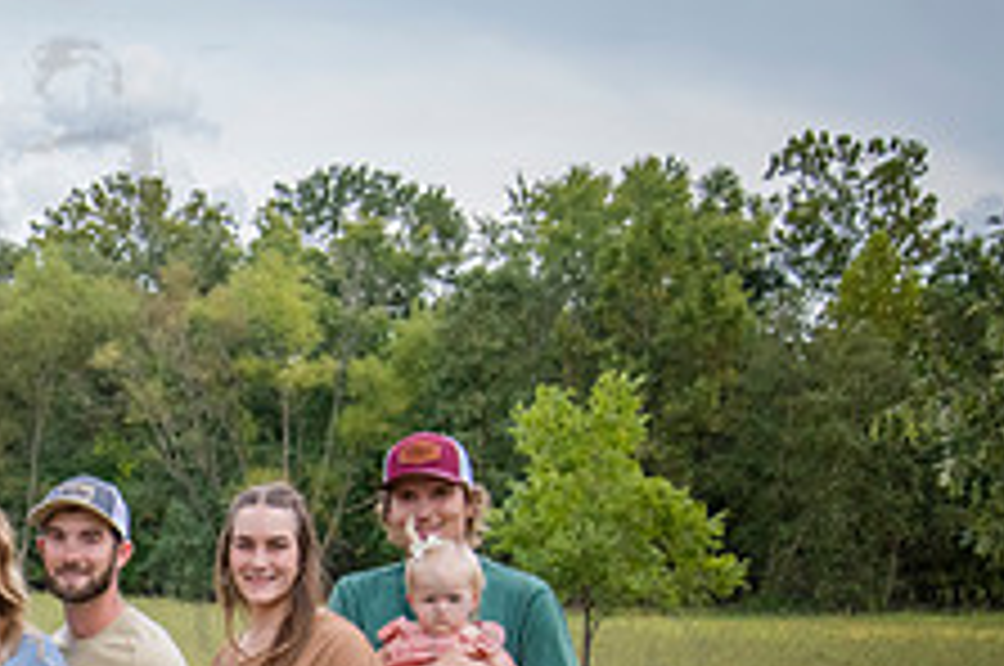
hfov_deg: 19.7
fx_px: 2757
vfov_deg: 13.3
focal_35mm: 99
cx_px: -113
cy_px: 844
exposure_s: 1/500
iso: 400
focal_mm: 38
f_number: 5
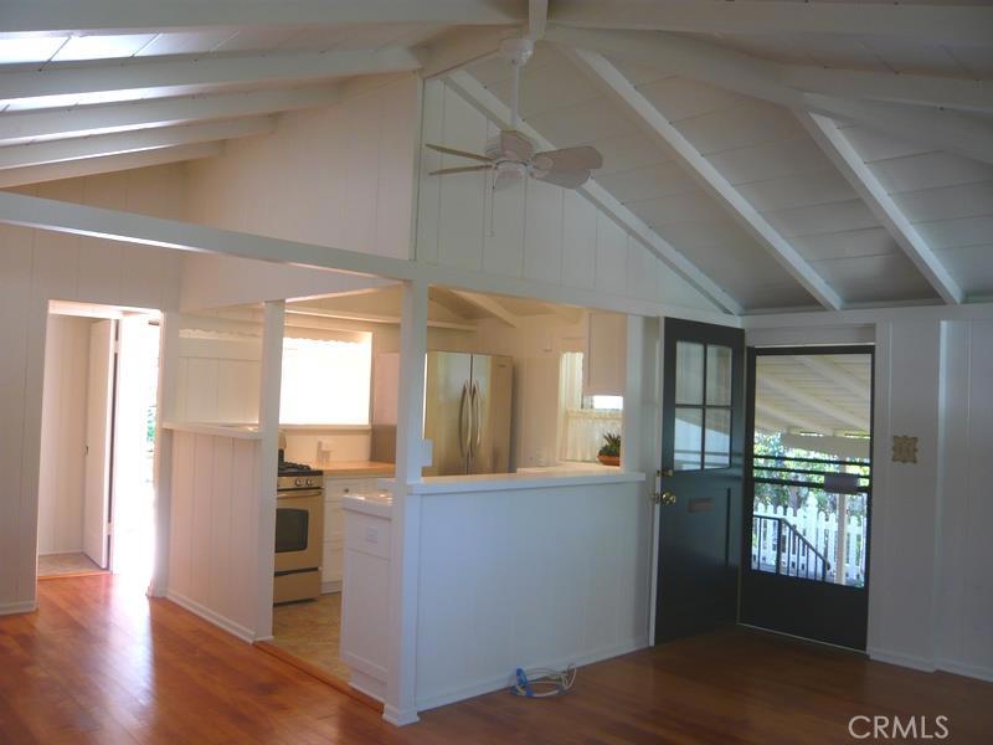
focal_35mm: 28
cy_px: 372
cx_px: 496
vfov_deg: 49.7
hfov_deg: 63.4
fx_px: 803
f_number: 2.8
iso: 100
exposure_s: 1/50
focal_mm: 4.6
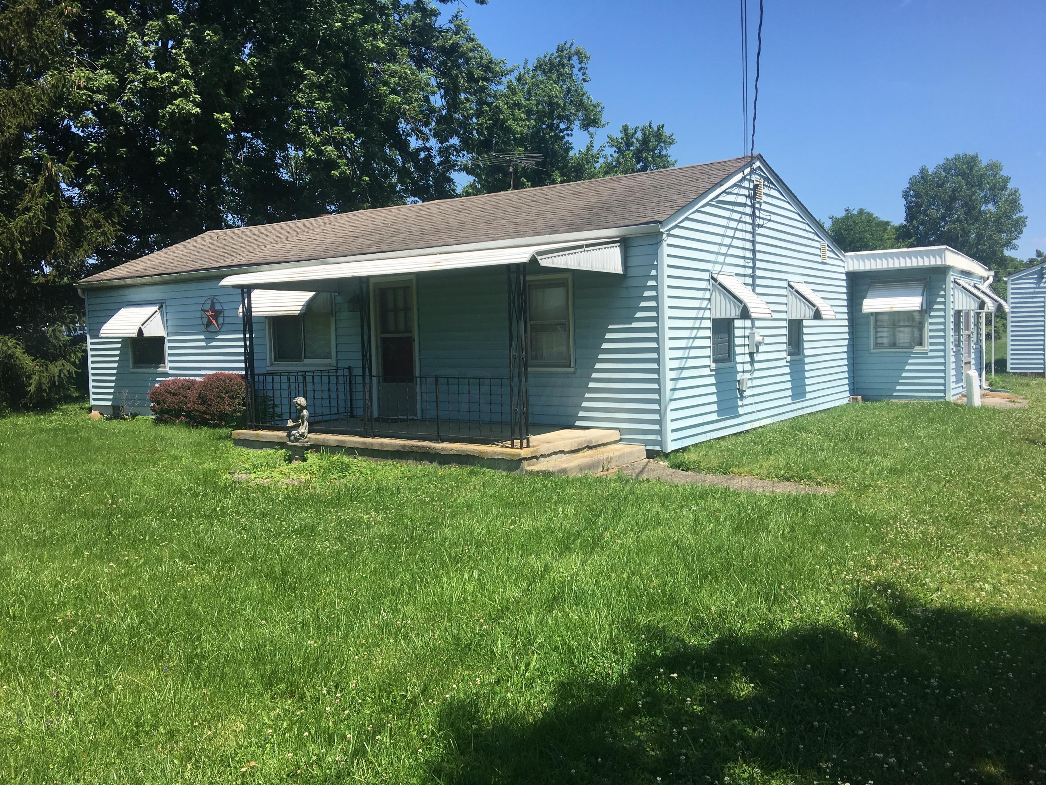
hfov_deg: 61.7
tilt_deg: -1.0
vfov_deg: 48.2
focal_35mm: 29
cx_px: 523
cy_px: 392
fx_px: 876
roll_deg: +1.7
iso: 25
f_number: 2.2
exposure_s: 1/1637
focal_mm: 4.15
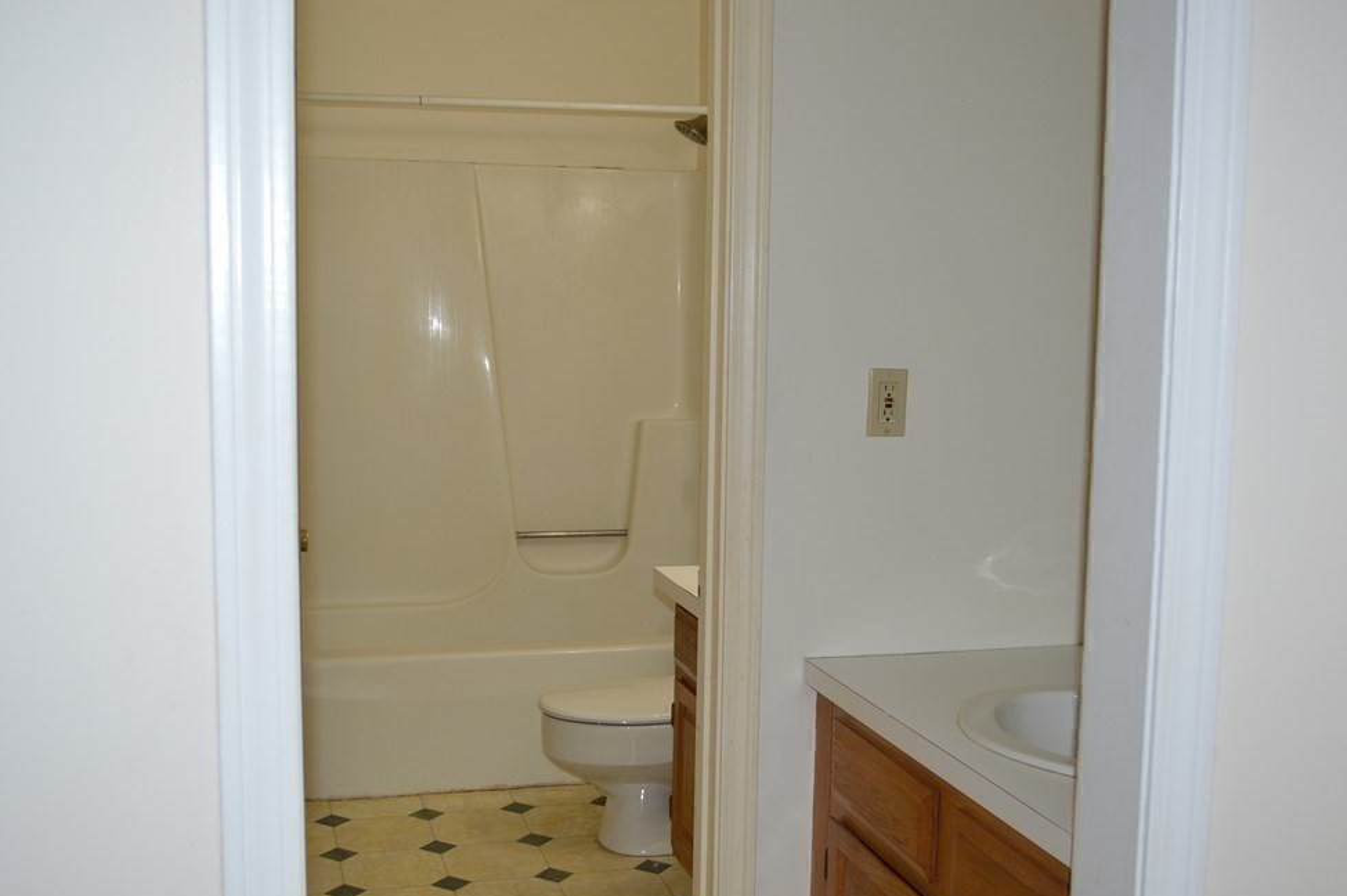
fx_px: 1533
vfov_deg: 32.6
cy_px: 469
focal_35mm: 41
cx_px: 662
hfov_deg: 47.4
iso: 500
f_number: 4.2
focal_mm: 26
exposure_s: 1/60
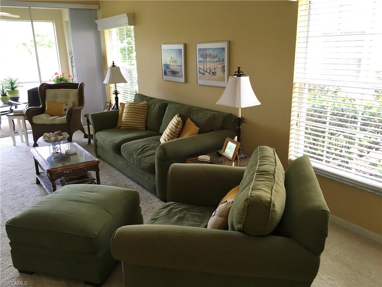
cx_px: 191
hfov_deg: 61.7
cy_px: 144
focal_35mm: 29
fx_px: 320
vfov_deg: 48.2
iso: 64
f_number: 2.2
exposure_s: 1/30
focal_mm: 4.15
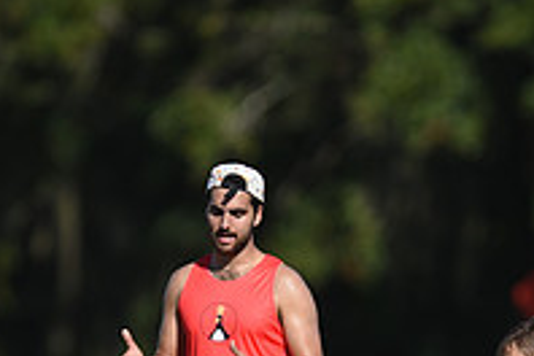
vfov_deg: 1.2
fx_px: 17413
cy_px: 423
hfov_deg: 1.8
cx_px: 208
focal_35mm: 1174
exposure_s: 1/2500
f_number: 3.5
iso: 100
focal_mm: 400
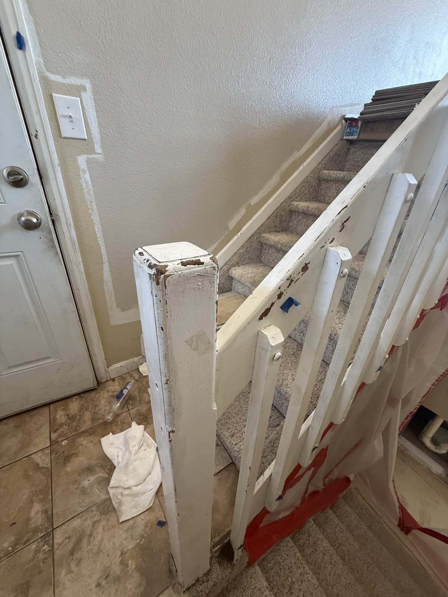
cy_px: 298
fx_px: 242
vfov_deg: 102.1
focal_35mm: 14
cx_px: 224
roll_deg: -5.1
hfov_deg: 85.7
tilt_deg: -28.8
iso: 320
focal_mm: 2.22
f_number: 2.2
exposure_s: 1/96
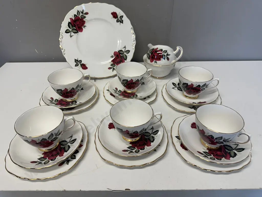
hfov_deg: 71.6
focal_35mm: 24
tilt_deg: -36.0
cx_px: 131
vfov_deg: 56.8
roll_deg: +0.3
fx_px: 182
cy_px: 98
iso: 64
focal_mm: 6.86
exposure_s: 1/100
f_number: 1.78
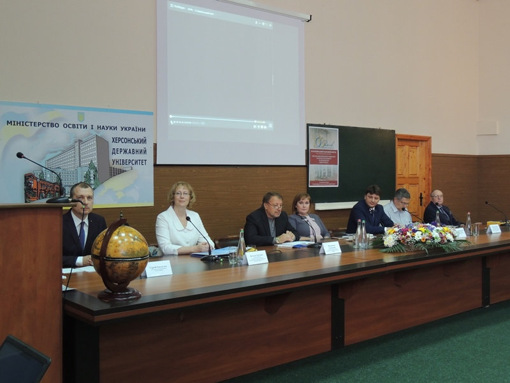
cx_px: 255
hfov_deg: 43.9
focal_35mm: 43
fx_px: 634
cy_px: 192
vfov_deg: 33.6
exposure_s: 1/25
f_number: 3.4
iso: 400
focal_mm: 7.6
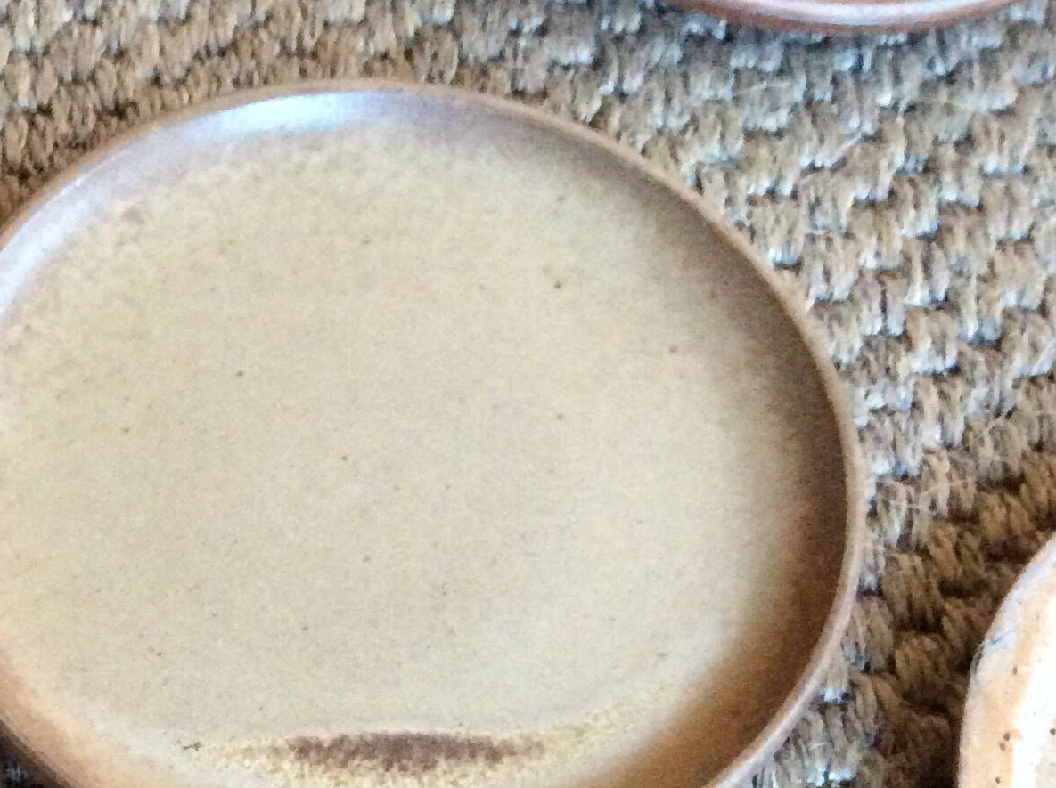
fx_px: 2132
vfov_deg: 20.4
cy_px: 745
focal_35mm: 70
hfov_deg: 26.2
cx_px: -33
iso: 320
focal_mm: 3.3
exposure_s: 1/20
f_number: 2.4
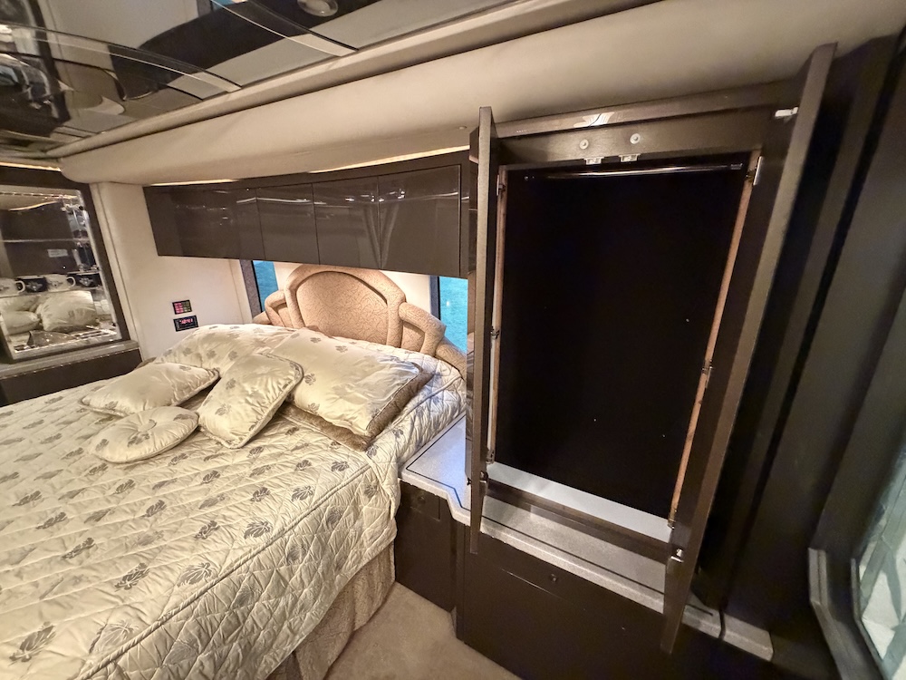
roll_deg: +1.1
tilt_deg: -14.8
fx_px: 366
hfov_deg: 102.1
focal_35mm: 14
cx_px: 453
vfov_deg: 85.7
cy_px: 340
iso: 1250
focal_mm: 2.22
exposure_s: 1/60
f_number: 2.2
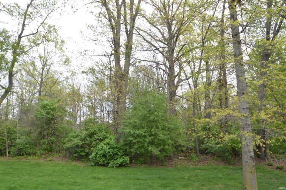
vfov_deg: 53.0
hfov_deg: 73.8
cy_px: 95
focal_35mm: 24
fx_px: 190
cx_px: 143
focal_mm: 16
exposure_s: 1/125
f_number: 5.6
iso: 200
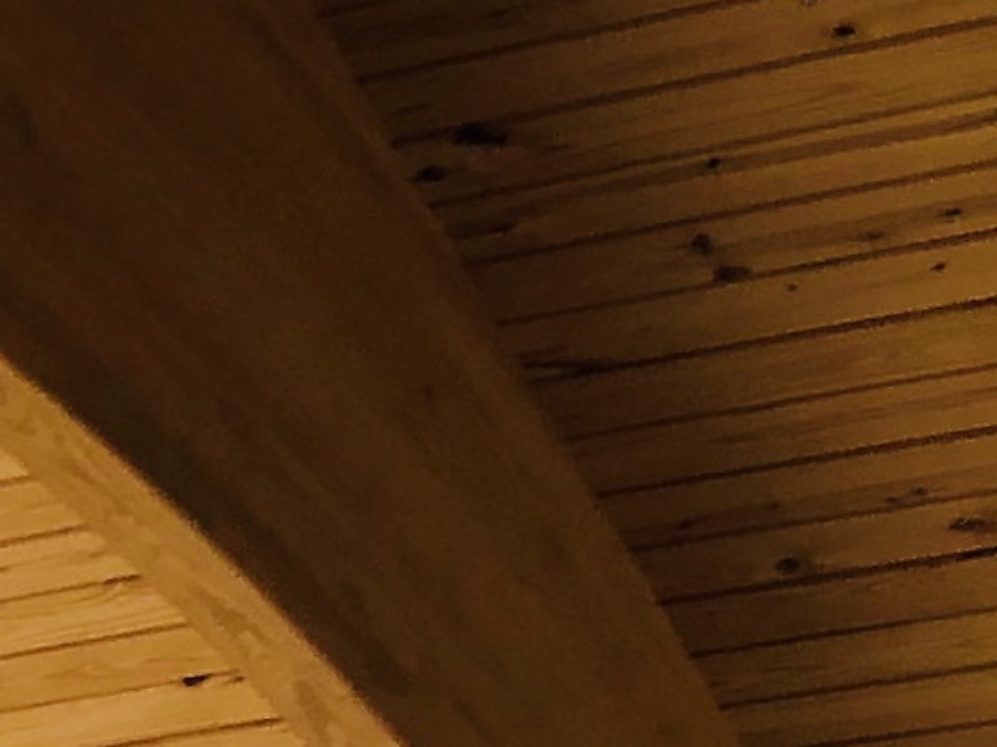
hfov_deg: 8.6
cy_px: 1790
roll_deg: +0.2
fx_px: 6164
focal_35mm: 214
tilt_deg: +4.6
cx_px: -1199
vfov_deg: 6.6
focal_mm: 4
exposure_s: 1/1919
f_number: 1.8
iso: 20
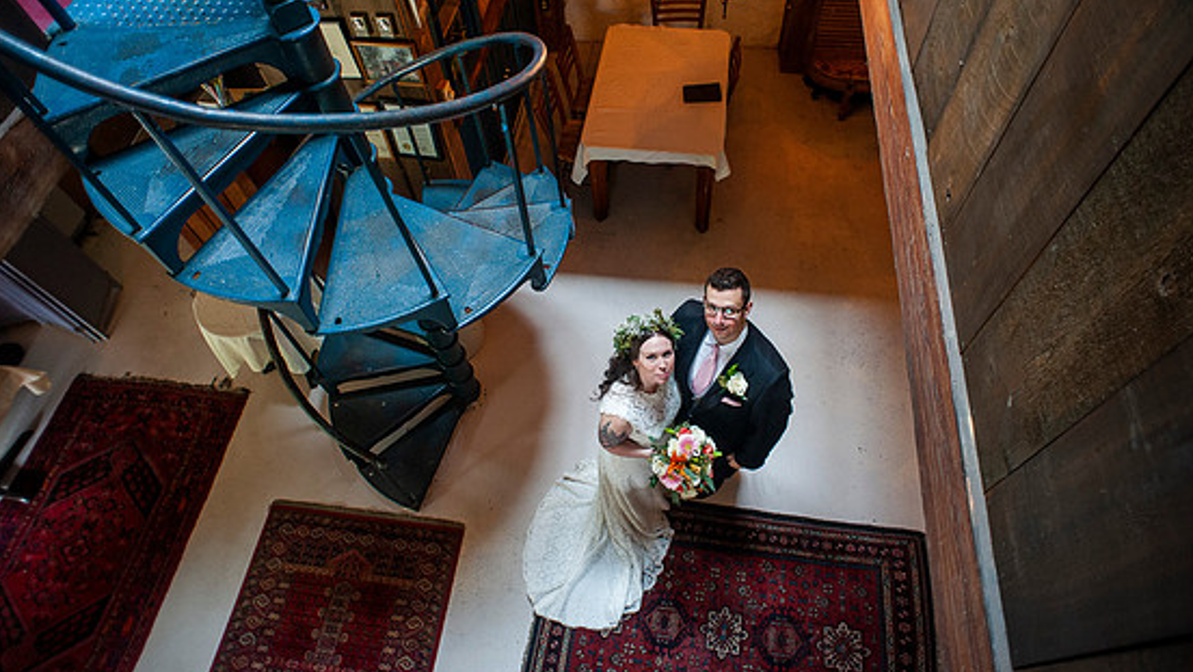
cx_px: 594
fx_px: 696
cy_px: 287
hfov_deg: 81.2
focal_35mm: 22
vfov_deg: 51.4
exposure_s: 1/80
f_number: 2.8
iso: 1000
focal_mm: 20
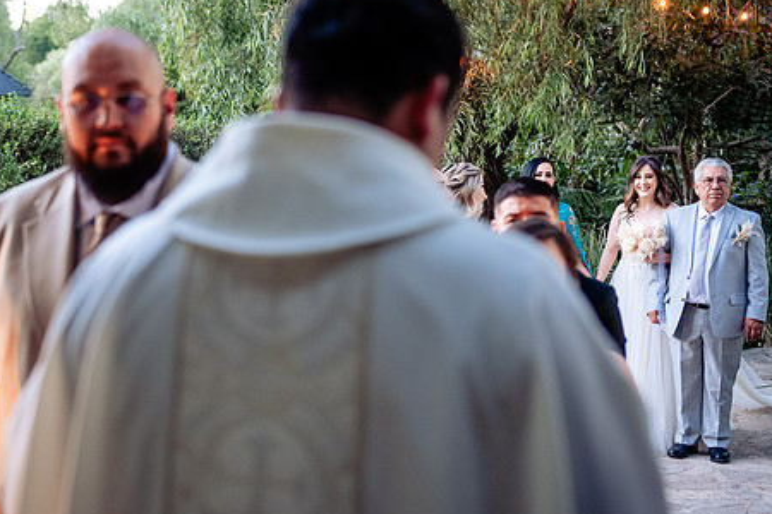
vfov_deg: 20.3
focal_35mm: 67
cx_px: 326
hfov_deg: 30.0
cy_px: 254
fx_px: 1437
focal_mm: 52
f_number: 2.8
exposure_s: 1/160
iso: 2500
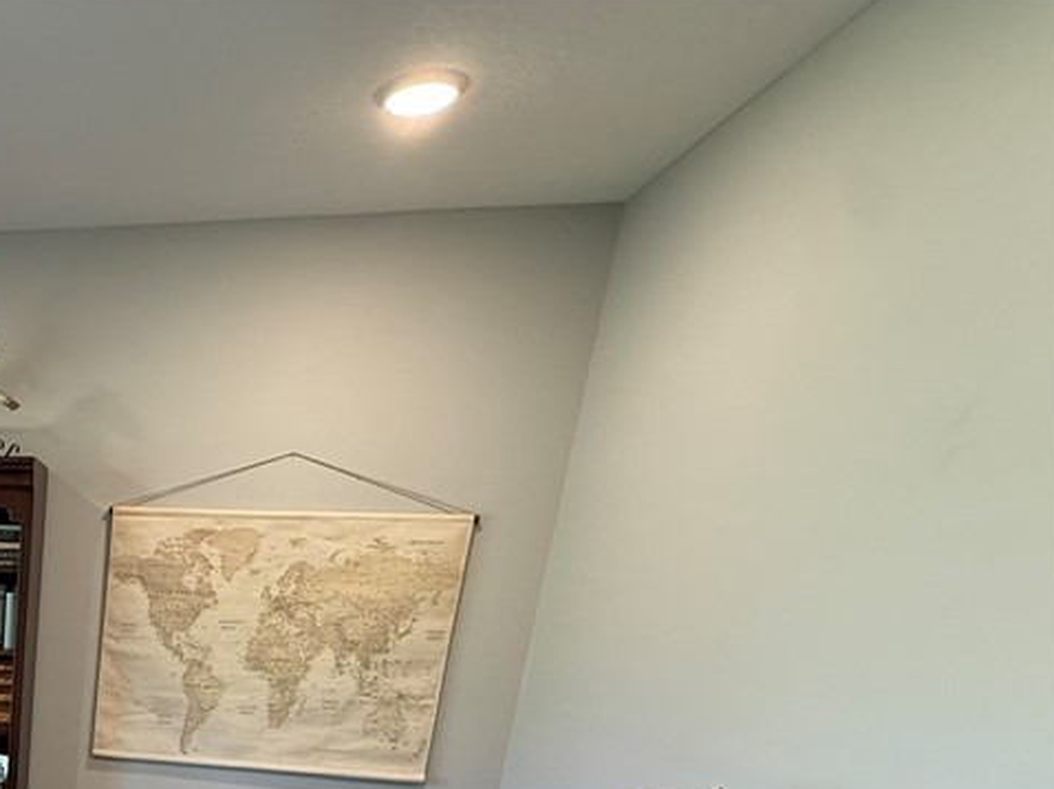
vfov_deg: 39.5
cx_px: -64
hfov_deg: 46.8
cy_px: 837
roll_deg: -1.6
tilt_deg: -16.3
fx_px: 913
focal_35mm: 30
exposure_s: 1/60
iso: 250
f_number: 2.2
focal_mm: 2.22
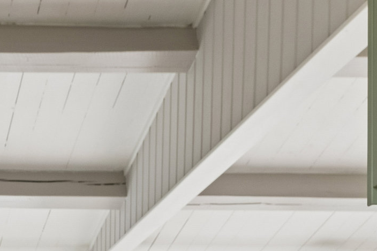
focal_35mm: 98
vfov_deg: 12.5
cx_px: -106
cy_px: 483
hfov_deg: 19.3
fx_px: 1026
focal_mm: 23
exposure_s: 1/50
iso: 400
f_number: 13
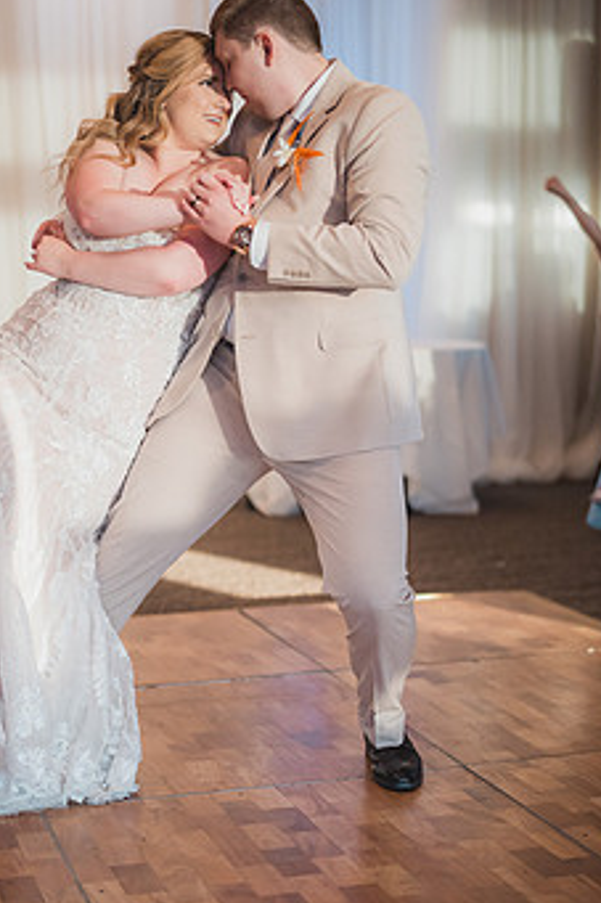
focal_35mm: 66
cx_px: 267
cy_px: 511
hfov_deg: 20.6
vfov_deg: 30.5
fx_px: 1654
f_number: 1.4
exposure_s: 1/1600
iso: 1250
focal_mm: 50
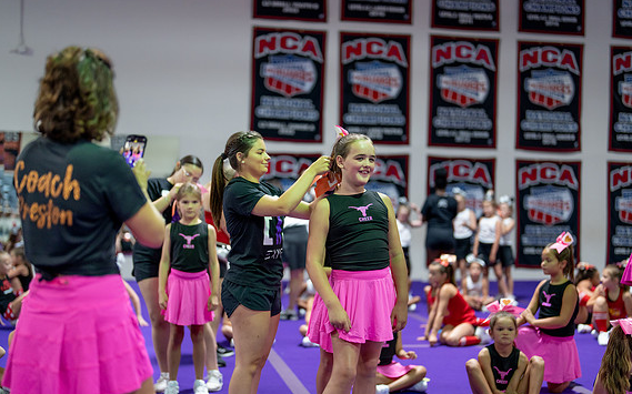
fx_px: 895
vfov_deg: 24.8
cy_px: 213
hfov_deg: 38.9
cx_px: 315
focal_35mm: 52
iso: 800
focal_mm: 50
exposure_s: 1/400
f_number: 1.2
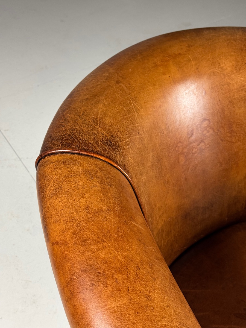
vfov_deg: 39.7
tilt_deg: -44.8
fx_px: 455
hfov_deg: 30.3
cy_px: 164
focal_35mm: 48
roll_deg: -1.0
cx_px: 123
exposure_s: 1/50
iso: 160
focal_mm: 6.76
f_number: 1.78
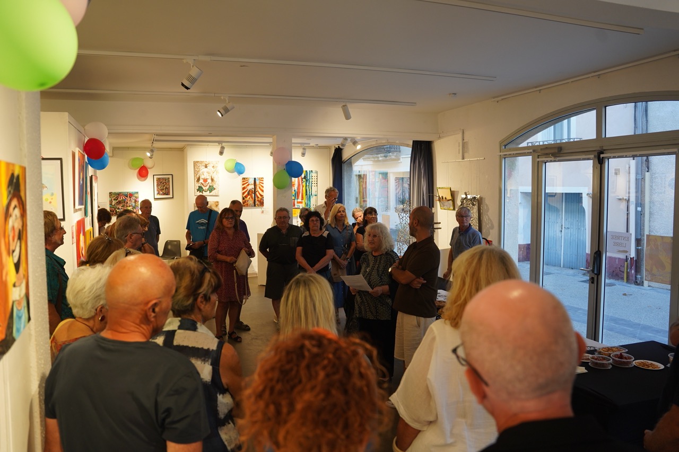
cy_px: 226
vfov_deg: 46.4
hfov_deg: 65.5
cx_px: 340
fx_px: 528
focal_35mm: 28
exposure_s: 1/160
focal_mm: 28
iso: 500
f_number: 4
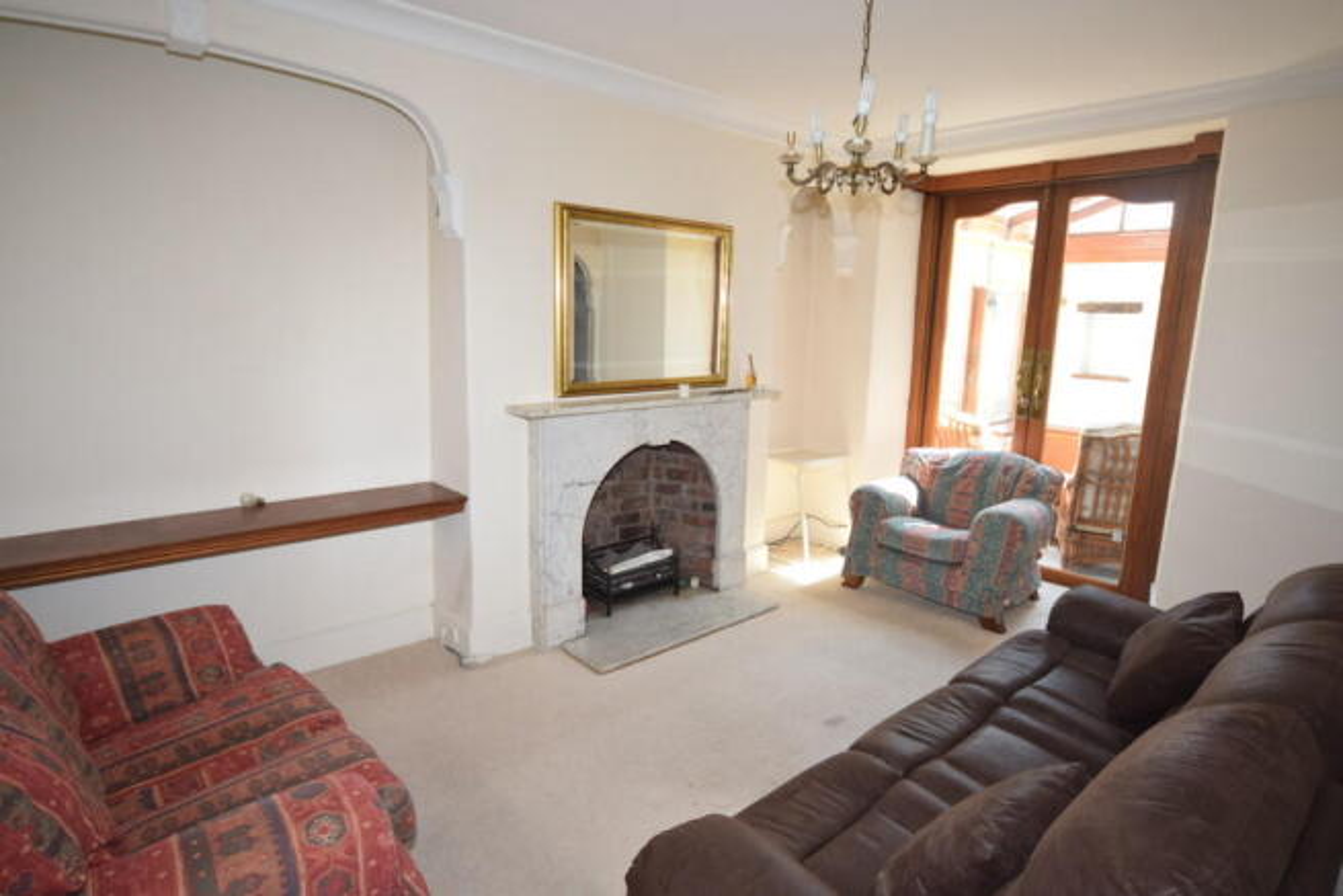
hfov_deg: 90.0
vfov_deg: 67.4
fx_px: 672
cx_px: 672
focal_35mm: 18
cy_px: 448
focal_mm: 12
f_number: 5.6
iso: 720
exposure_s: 1/125
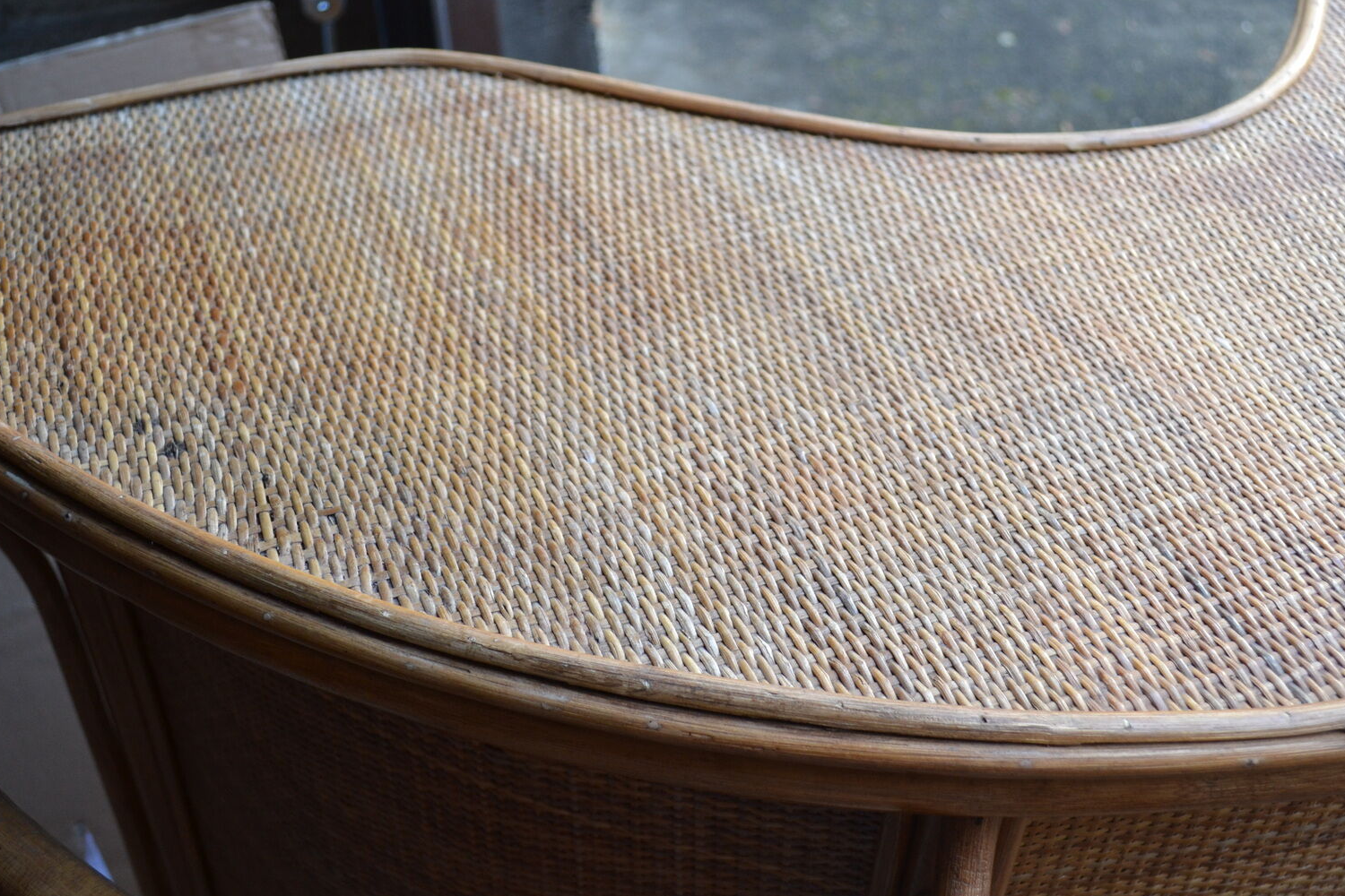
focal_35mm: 40
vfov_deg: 33.3
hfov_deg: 48.5
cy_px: 353
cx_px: 684
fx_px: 1494
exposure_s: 1/80
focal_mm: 20
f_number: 4.5
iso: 400
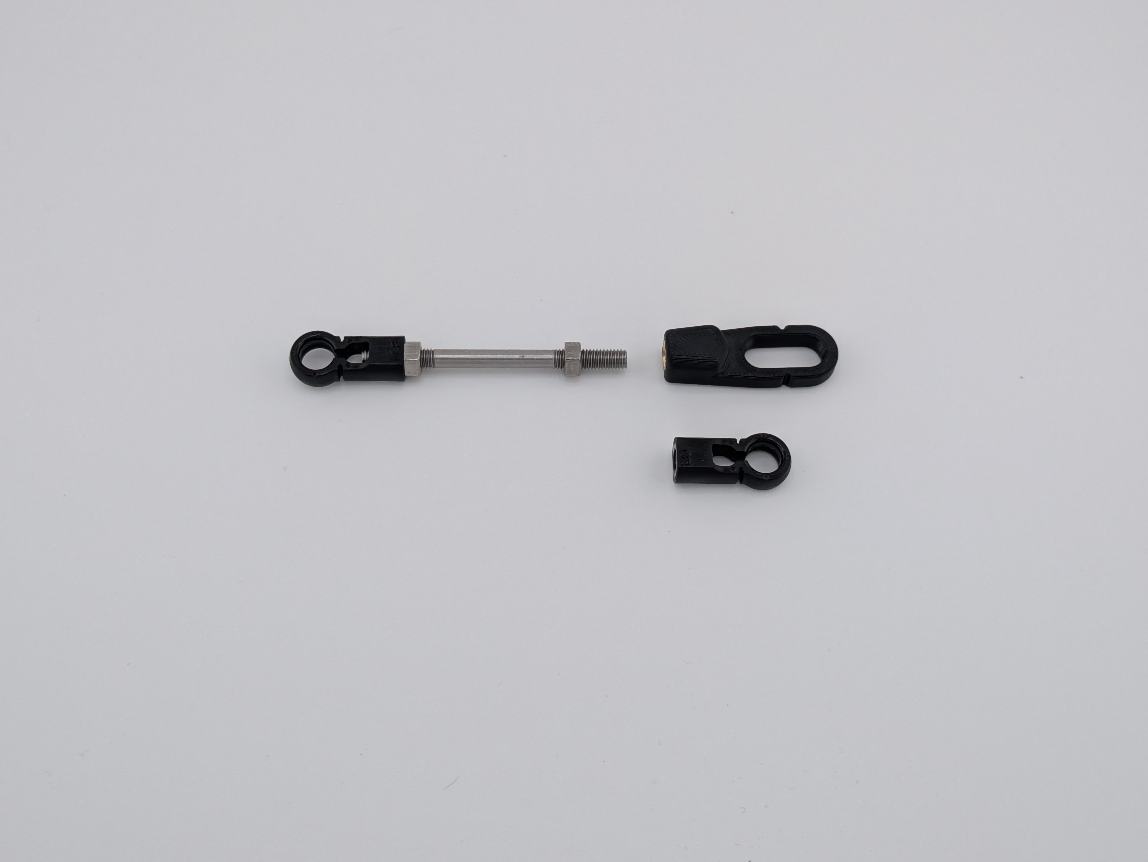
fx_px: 1692
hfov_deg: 37.5
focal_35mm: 51
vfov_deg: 28.6
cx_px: 574
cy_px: 431
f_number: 1.89
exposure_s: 1/1736
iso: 61
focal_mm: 5.43
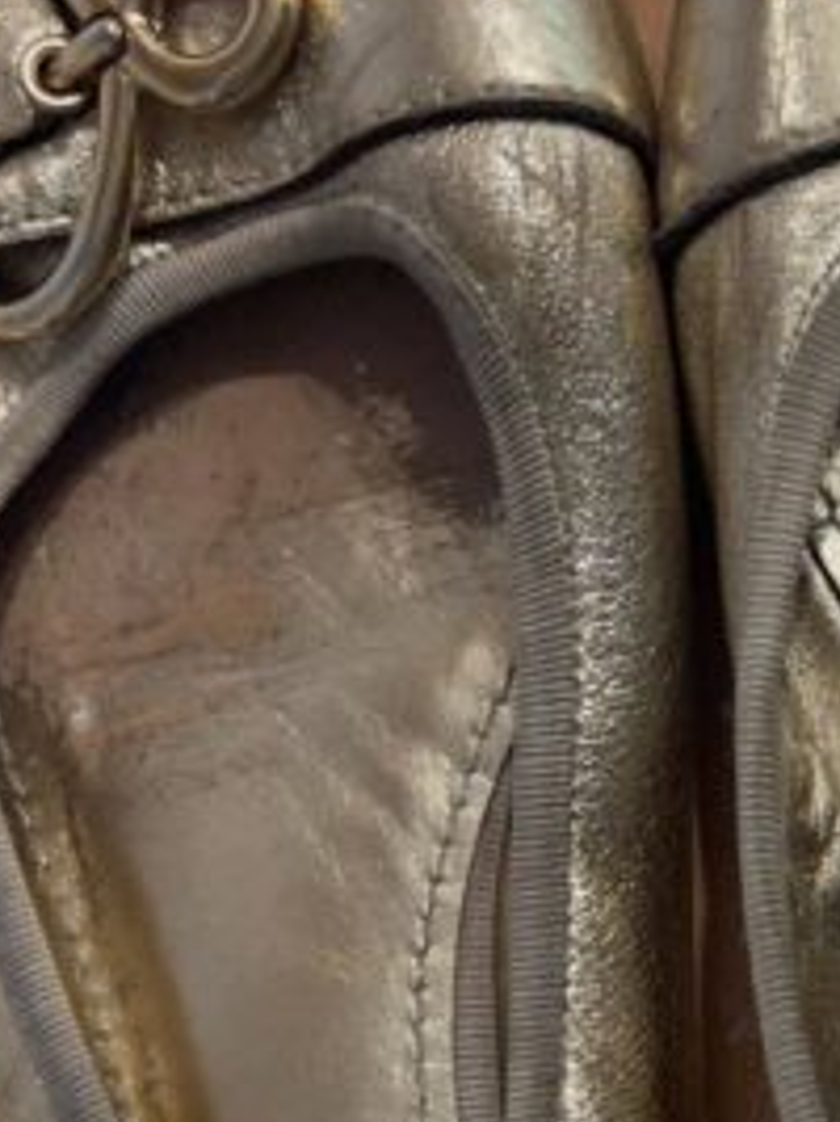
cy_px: 1017
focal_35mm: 78
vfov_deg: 24.3
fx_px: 2526
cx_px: 798
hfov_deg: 18.5
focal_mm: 5.1
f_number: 1.6
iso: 500
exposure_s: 1/33
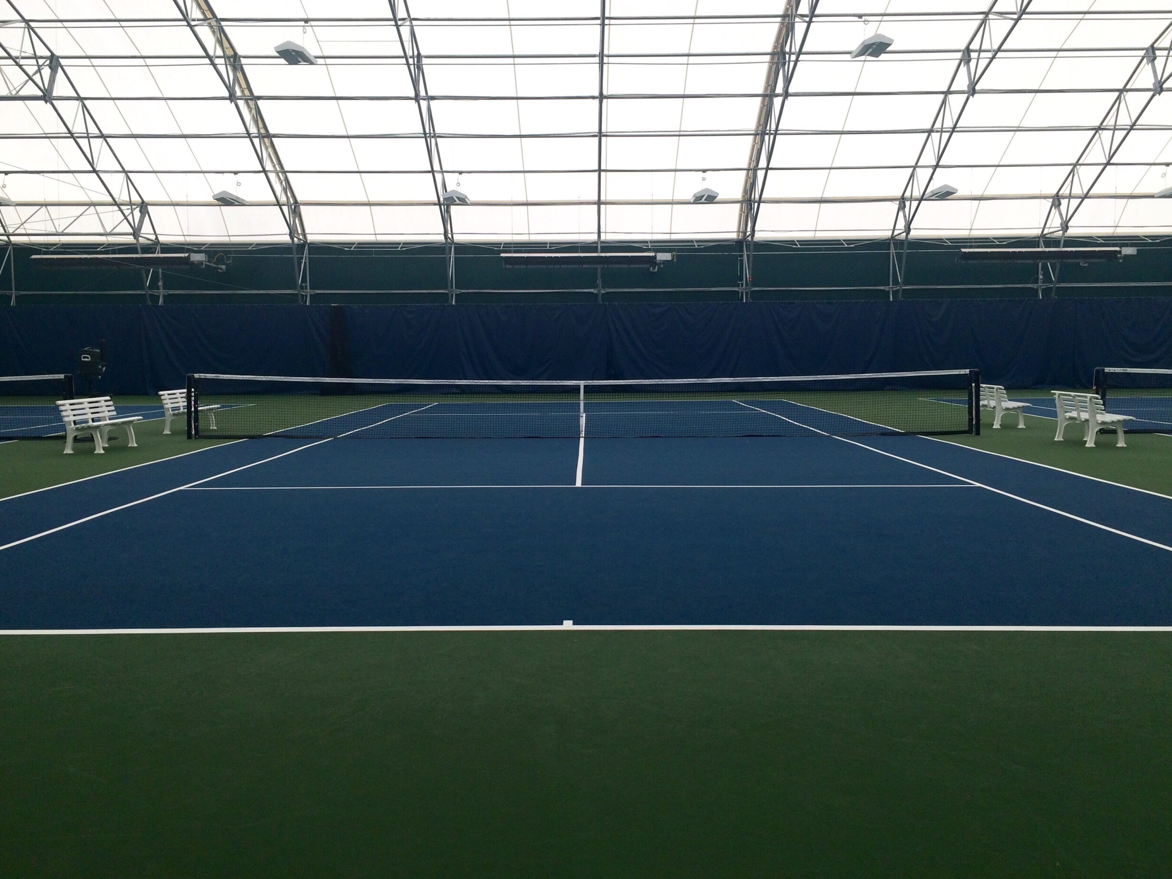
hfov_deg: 60.0
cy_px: 427
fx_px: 1016
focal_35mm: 30
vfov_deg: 46.8
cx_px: 588
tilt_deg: -4.7
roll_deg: +0.1
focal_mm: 4.15
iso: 32
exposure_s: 1/441
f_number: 2.2
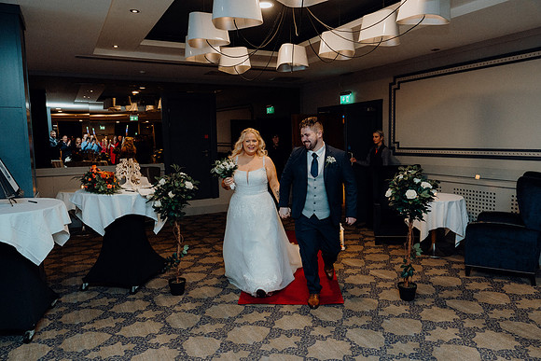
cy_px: 180
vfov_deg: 48.0
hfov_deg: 67.4
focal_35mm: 27
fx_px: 406
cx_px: 270
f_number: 3.5
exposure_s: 1/160
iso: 2500
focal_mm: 27
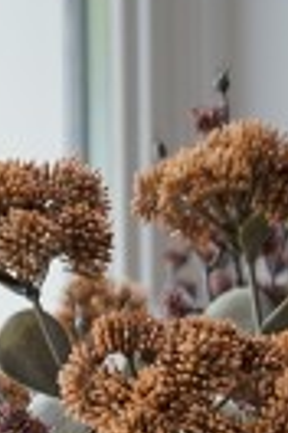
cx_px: 288
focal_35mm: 228
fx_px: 2736
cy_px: 725
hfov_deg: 6.0
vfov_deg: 8.7
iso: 400
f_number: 4.5
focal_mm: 50
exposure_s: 1/60
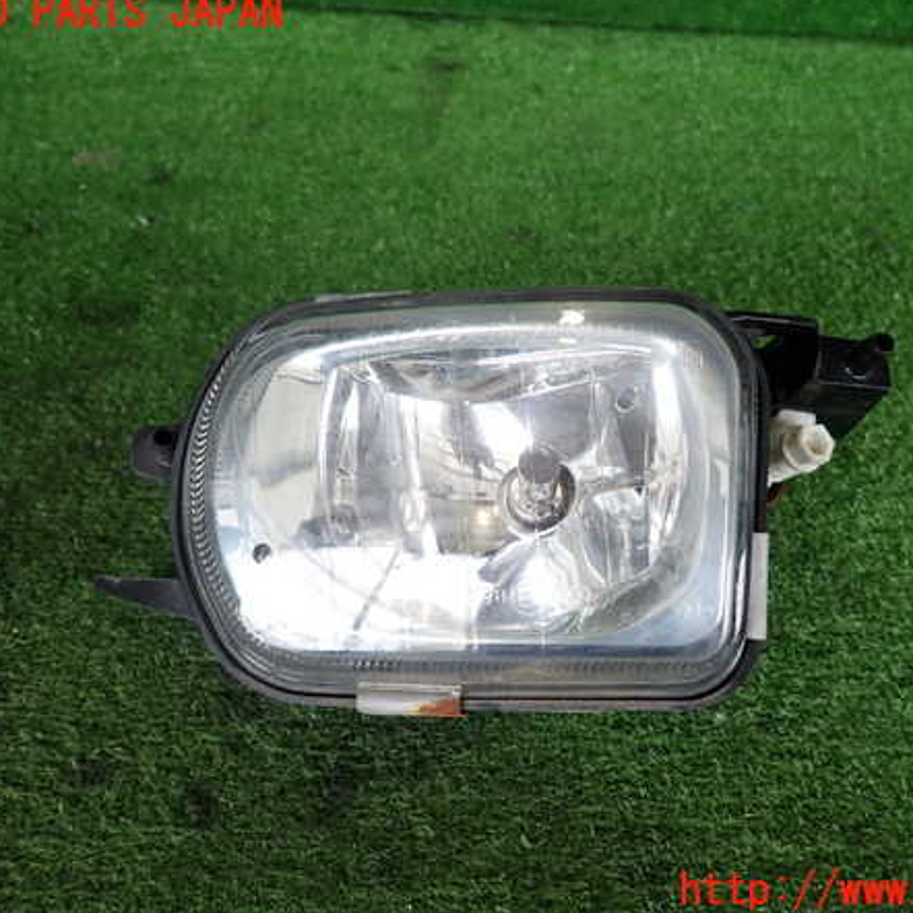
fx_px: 895
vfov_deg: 54.0
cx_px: 527
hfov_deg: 53.8
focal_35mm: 30
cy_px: 452
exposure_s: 1/125
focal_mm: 4.5
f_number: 2
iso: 125
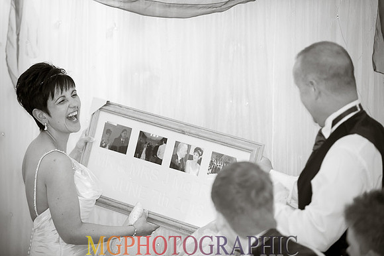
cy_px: 128
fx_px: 1492
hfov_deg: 14.7
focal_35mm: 140
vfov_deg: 9.8
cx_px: 192
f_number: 2.8
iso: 1600
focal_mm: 140
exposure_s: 1/80
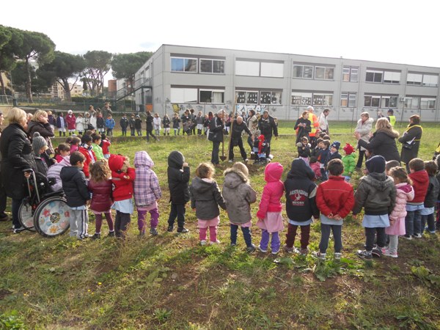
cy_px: 165
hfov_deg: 65.3
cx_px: 220
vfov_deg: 51.4
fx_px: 343
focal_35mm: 27
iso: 80
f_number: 3.2
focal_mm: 4.9
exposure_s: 1/320
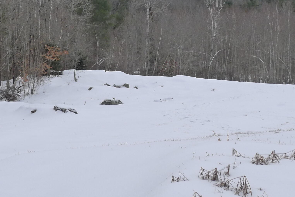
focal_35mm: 79
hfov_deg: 25.6
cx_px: 179
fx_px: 647
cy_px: 27
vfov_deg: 17.1
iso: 125
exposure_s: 1/500
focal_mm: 8.5
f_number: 4
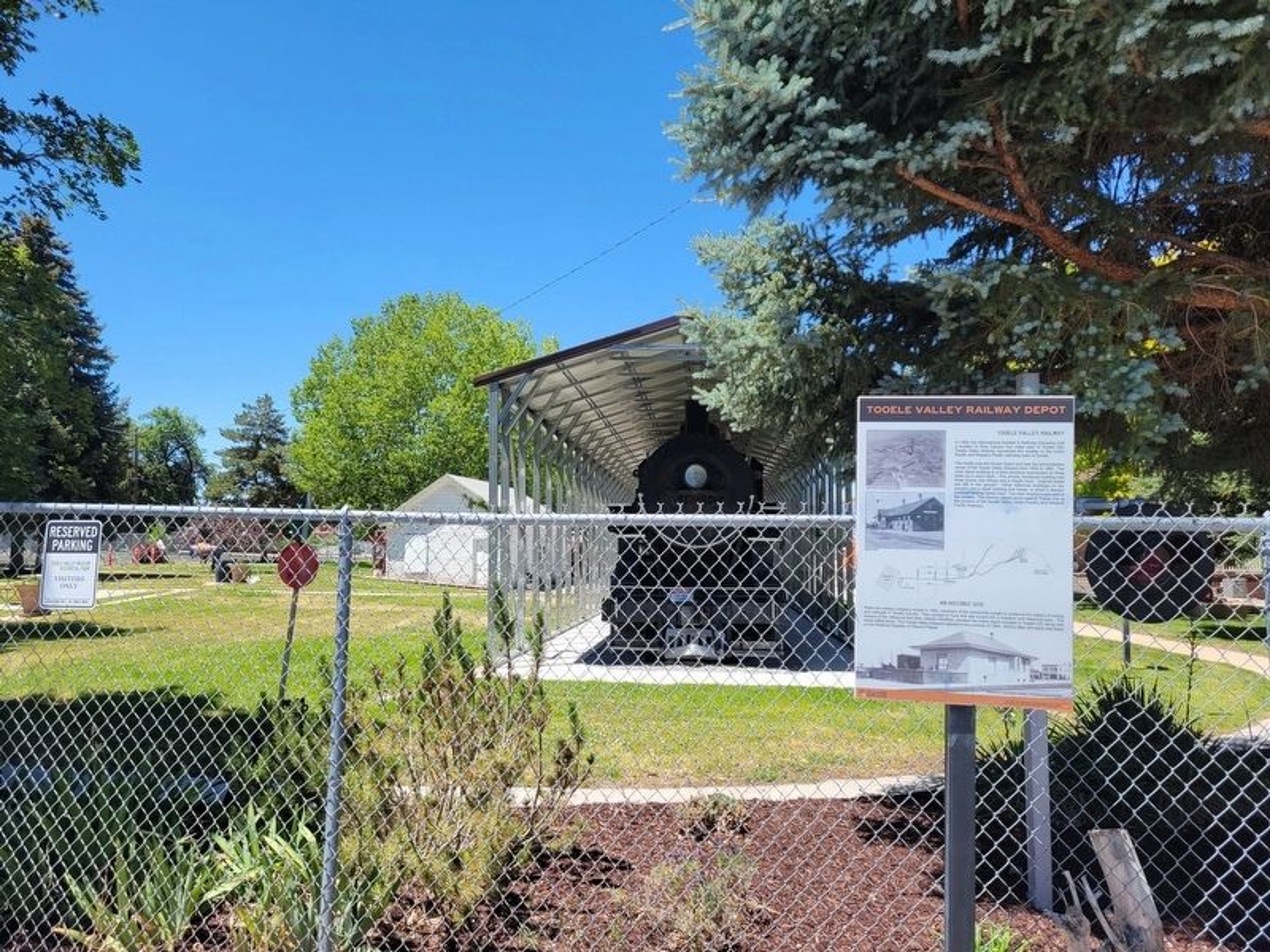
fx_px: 954
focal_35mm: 26
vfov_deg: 53.1
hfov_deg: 67.3
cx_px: 635
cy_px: 476
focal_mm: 5.4
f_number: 1.8
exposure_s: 1/1228
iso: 40
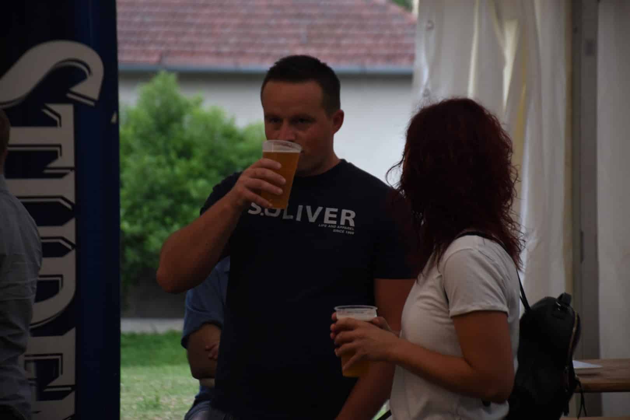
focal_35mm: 158
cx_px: 315
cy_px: 210
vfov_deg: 8.7
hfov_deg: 13.0
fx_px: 2756
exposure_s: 1/50
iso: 500
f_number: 5.6
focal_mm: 105
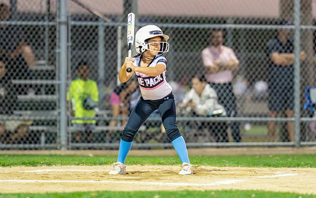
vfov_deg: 4.2
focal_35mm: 311
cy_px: 94
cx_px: 149
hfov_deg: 6.8
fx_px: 2679
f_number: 1.8
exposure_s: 1/1250
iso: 6400
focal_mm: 135
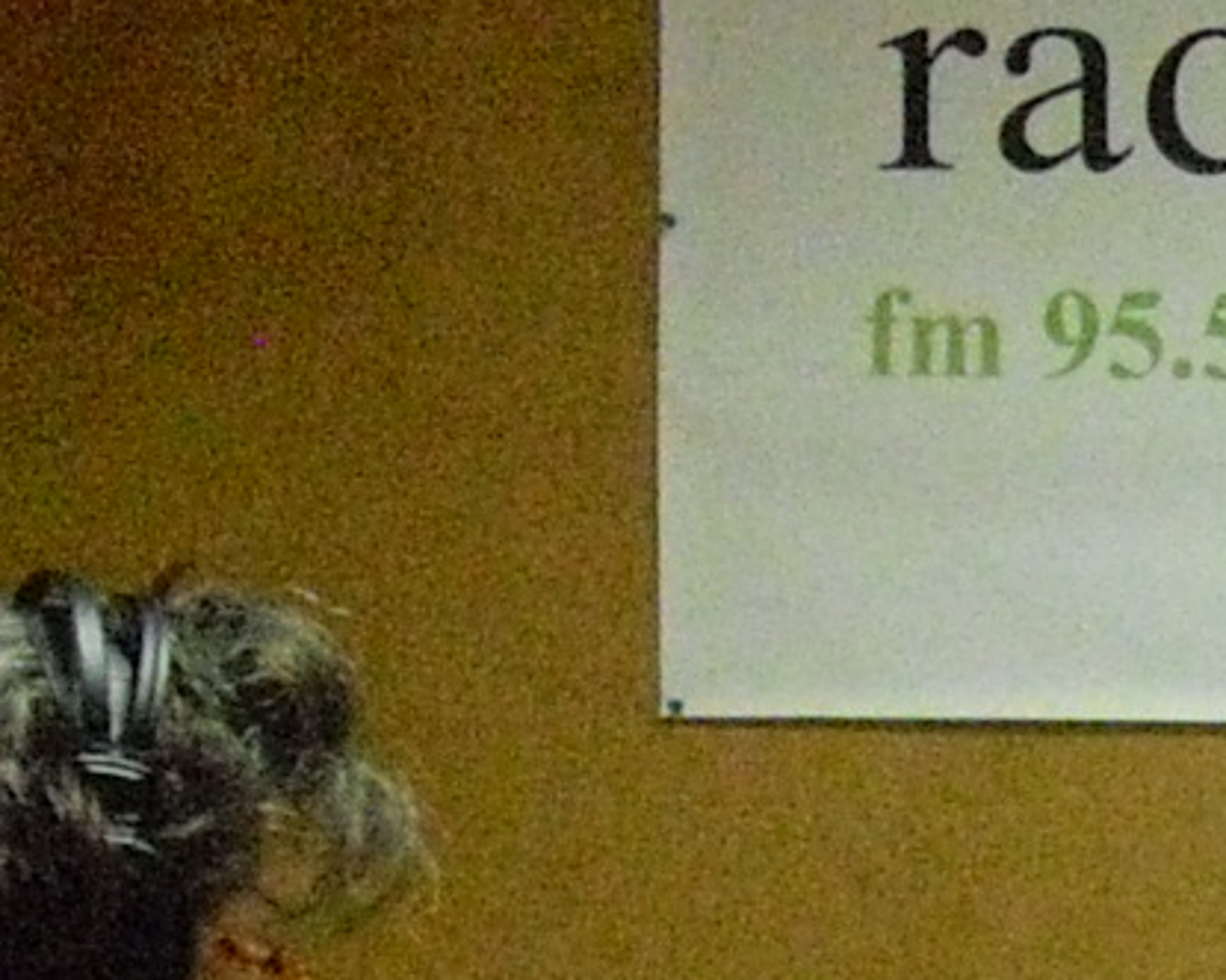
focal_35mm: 206
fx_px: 7475
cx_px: 2490
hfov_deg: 8.8
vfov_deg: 7.4
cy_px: 1296
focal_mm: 6.2
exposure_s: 1/100
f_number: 2.8
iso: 800
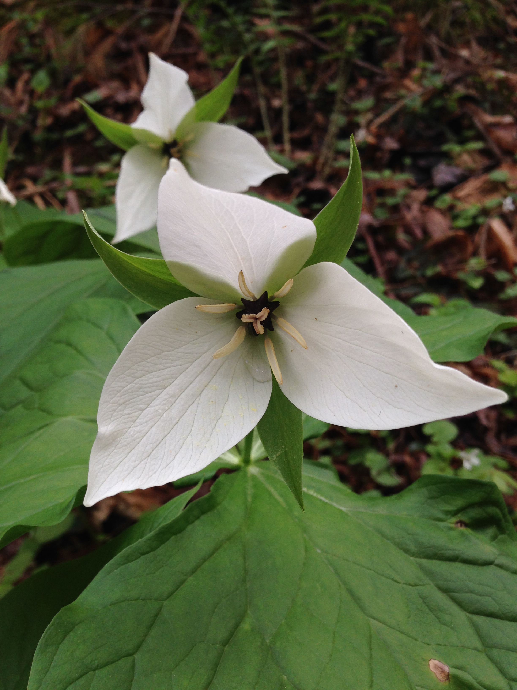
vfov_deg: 55.4
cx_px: 258
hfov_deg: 42.9
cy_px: 345
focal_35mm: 33
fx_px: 657
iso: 64
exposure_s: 1/120
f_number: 2.4
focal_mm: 4.12
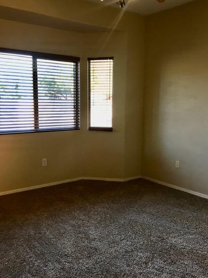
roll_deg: -0.6
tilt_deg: -7.5
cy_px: 138
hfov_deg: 41.7
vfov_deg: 54.0
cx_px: 89
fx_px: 273
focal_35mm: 34
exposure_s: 1/30
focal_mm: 4.15
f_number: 2.2
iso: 32
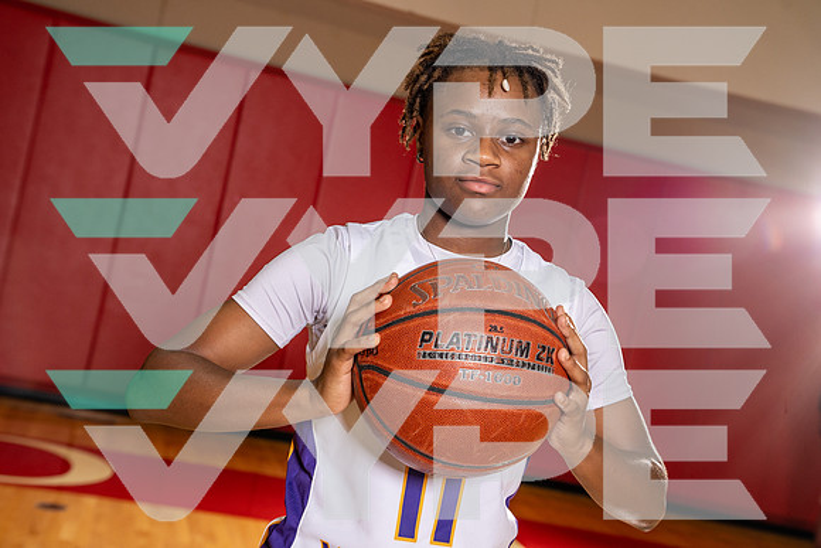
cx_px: 410
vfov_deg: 25.1
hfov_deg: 36.9
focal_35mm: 54
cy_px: 274
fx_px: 1232
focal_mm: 54
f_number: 5.6
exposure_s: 1/250
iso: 500
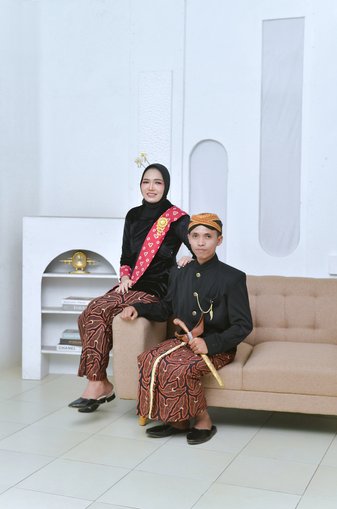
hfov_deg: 25.6
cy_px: 254
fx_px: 740
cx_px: 168
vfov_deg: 37.9
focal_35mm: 52
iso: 250
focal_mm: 35
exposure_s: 1/160
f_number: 2.8
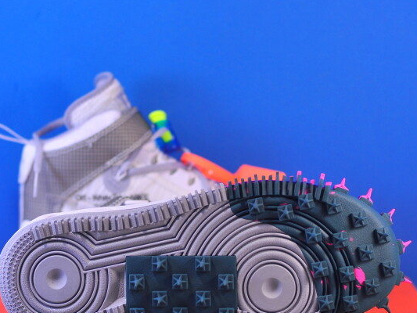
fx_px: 1301
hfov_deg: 18.2
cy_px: 183
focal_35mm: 108
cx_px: 184
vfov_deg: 13.7
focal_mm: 50
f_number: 2.8
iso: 250
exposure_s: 1/250
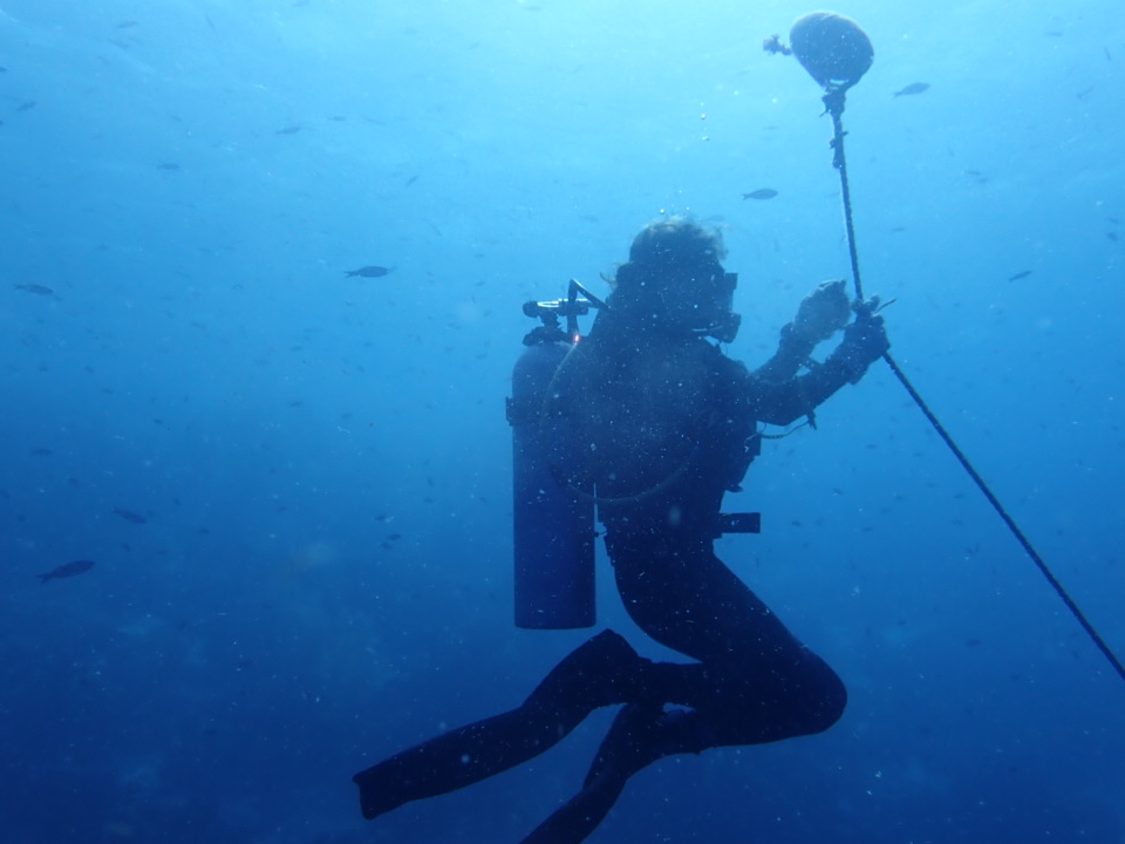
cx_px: 567
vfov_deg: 44.2
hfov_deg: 56.8
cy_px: 430
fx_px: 1040
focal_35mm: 32
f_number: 3.2
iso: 100
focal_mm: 5.5
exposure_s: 1/640
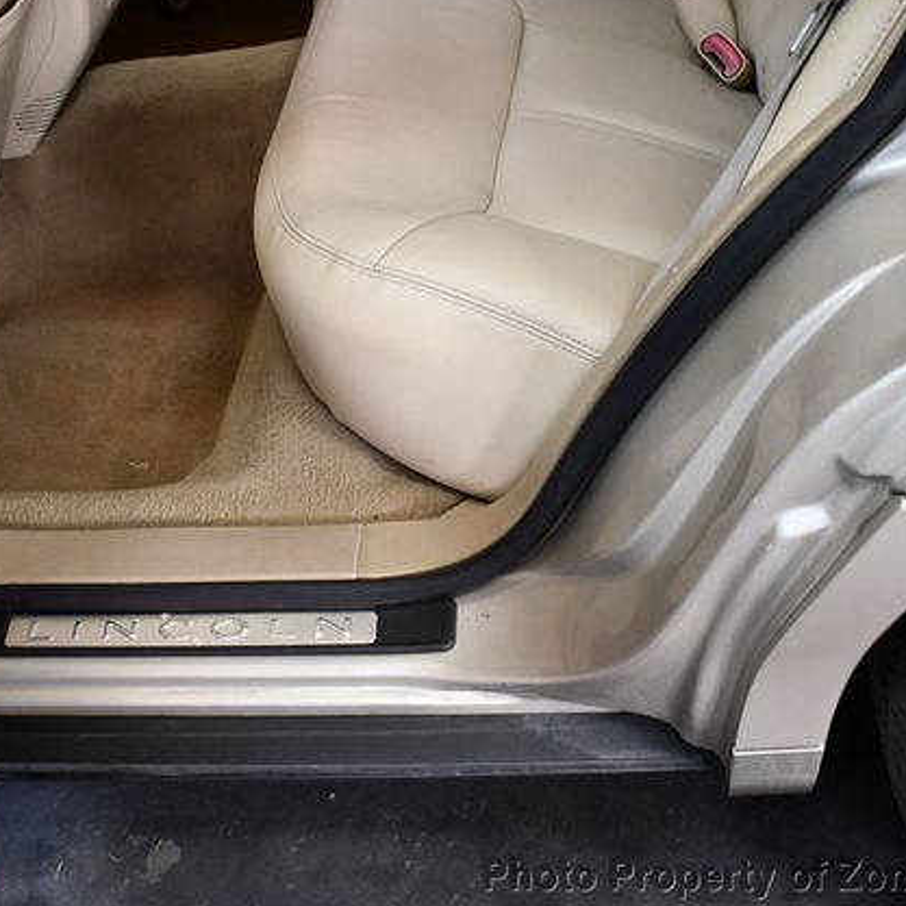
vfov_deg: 36.1
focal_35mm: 47
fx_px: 1392
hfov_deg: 36.1
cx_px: 456
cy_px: 452
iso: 900
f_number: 3.5
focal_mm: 18
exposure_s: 1/125
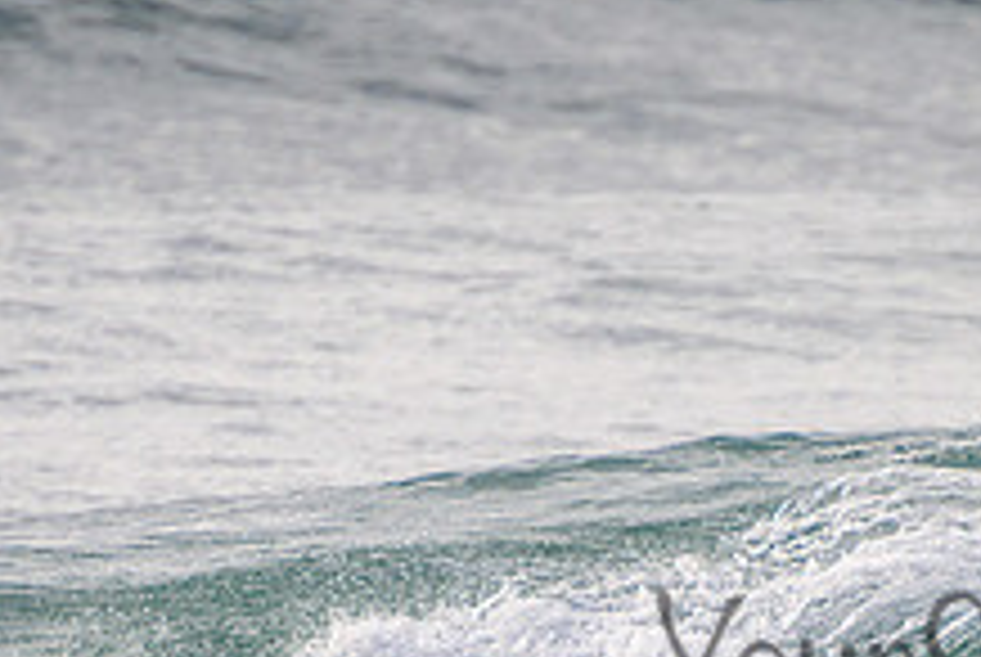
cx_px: 763
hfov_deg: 1.4
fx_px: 39920
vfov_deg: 0.9
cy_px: 940
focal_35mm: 1463
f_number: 5.6
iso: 280
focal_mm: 400
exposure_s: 1/2000
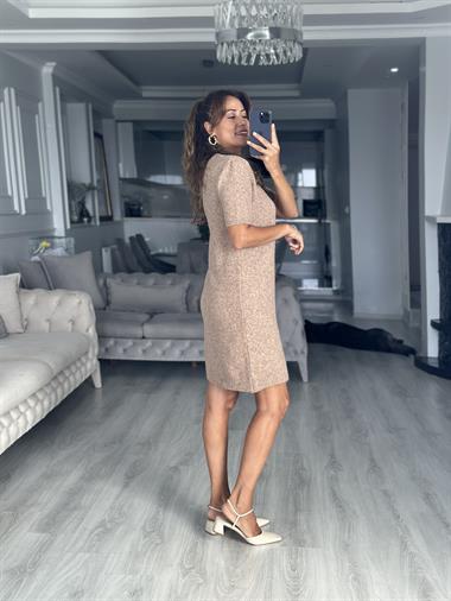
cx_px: 226
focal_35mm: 48
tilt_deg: -17.2
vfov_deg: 39.6
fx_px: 833
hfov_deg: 30.3
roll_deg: +1.9
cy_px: 300
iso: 100
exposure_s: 1/121
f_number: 1.78
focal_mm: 6.86
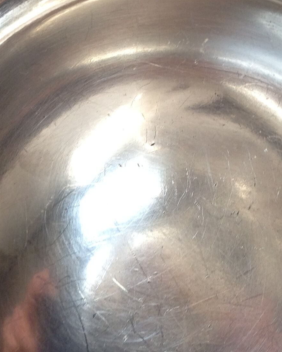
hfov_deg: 15.0
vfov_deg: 18.7
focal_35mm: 102
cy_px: 257
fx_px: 1064
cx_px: 65
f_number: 2.4
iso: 50
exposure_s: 1/156
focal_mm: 4.28
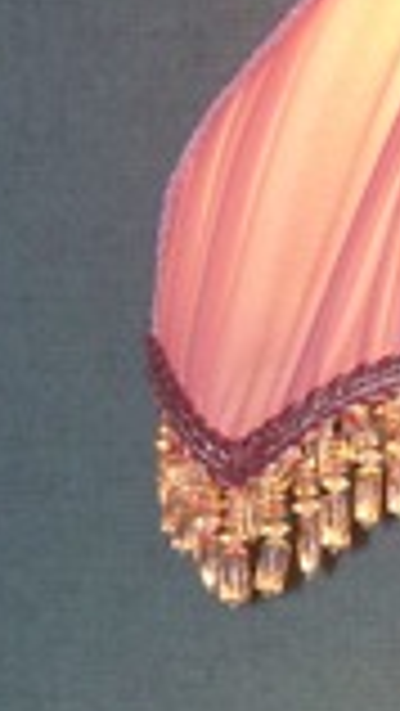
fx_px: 6122
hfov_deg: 3.7
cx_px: 620
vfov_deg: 6.6
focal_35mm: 325
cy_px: 549
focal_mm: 22.05
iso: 200
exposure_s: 1/80
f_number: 3.8
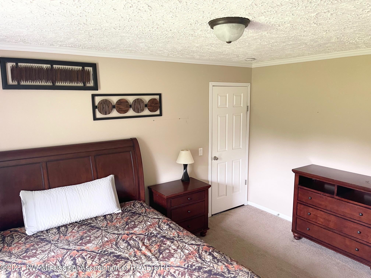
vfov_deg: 53.1
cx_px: 186
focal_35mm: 26
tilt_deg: -10.4
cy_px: 139
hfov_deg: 67.3
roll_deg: +0.3
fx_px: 279
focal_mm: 5.1
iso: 200
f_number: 1.6
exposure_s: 1/60
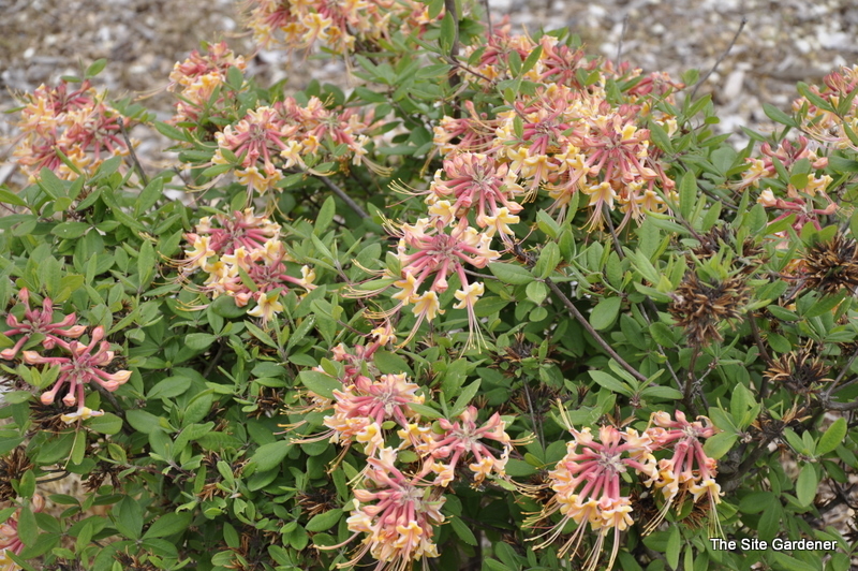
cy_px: 286
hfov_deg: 19.5
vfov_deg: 13.0
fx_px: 2500
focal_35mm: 105
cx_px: 429
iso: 200
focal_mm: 70
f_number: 7.1
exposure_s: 1/200
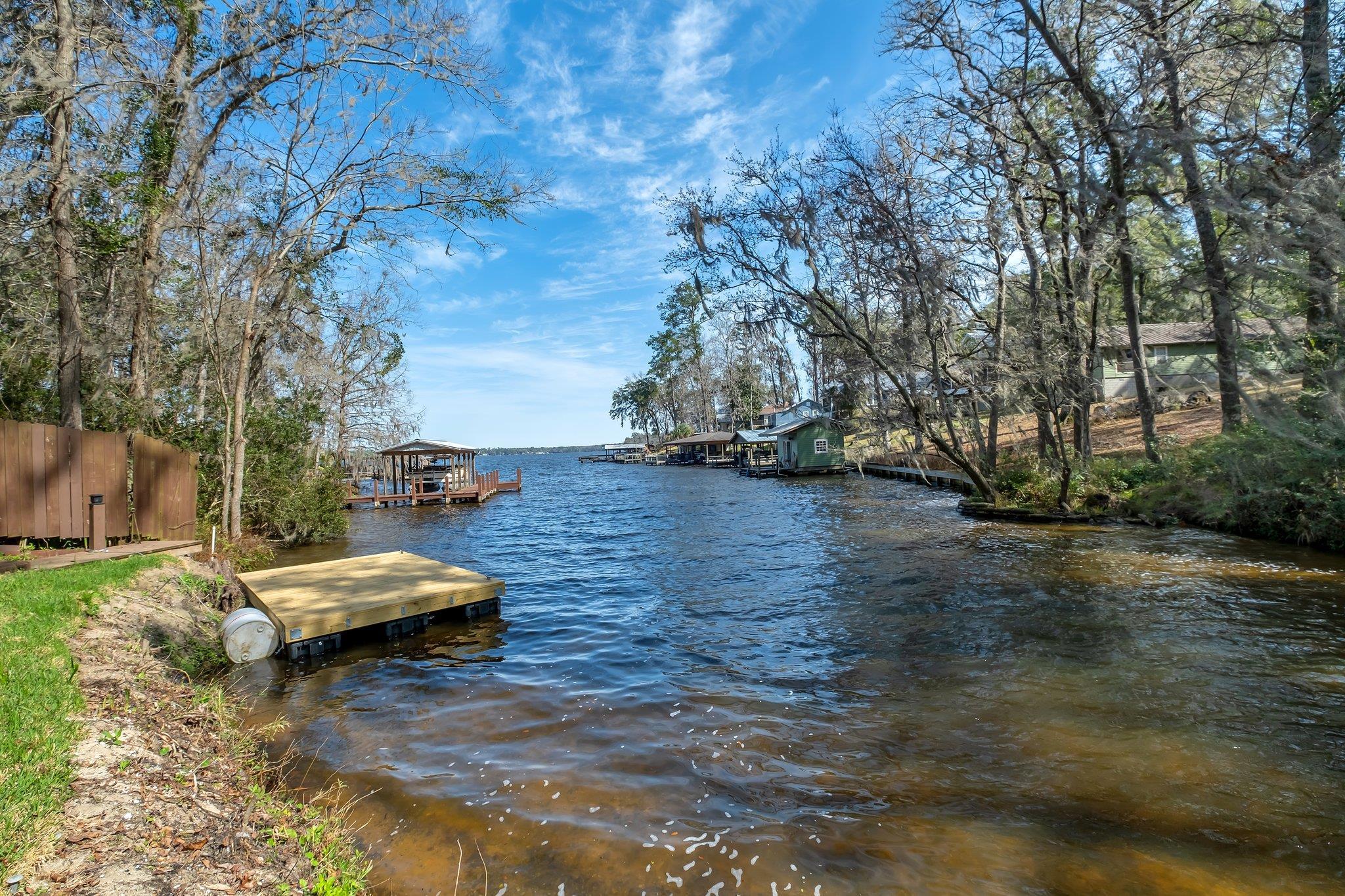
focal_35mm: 15
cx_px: 672
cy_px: 448
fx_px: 560
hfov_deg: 100.4
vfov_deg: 77.3
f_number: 8
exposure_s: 1/320
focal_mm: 10
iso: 320
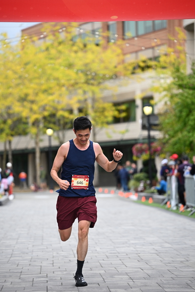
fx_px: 1015
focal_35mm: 125
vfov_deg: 16.4
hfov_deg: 11.0
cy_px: 146
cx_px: 98
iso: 640
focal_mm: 125
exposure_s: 1/2000
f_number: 2.8
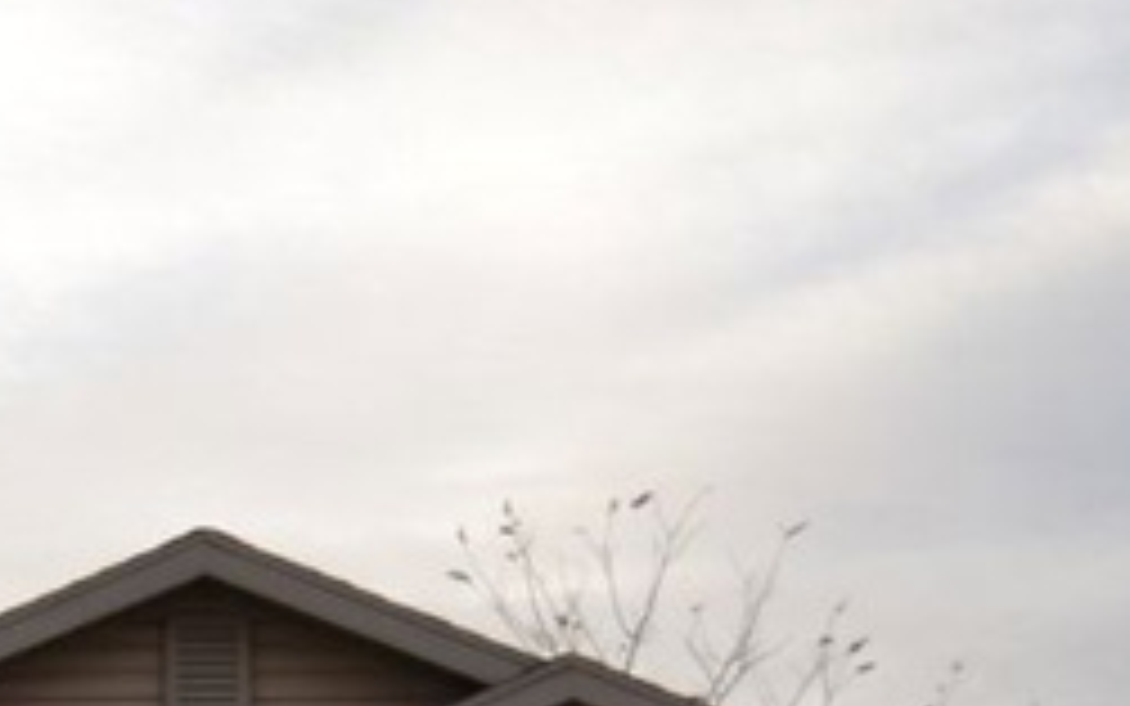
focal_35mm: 181
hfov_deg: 11.1
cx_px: -527
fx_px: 5578
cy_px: 1250
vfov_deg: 7.1
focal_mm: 29
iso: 100
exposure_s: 1/125
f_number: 4.5
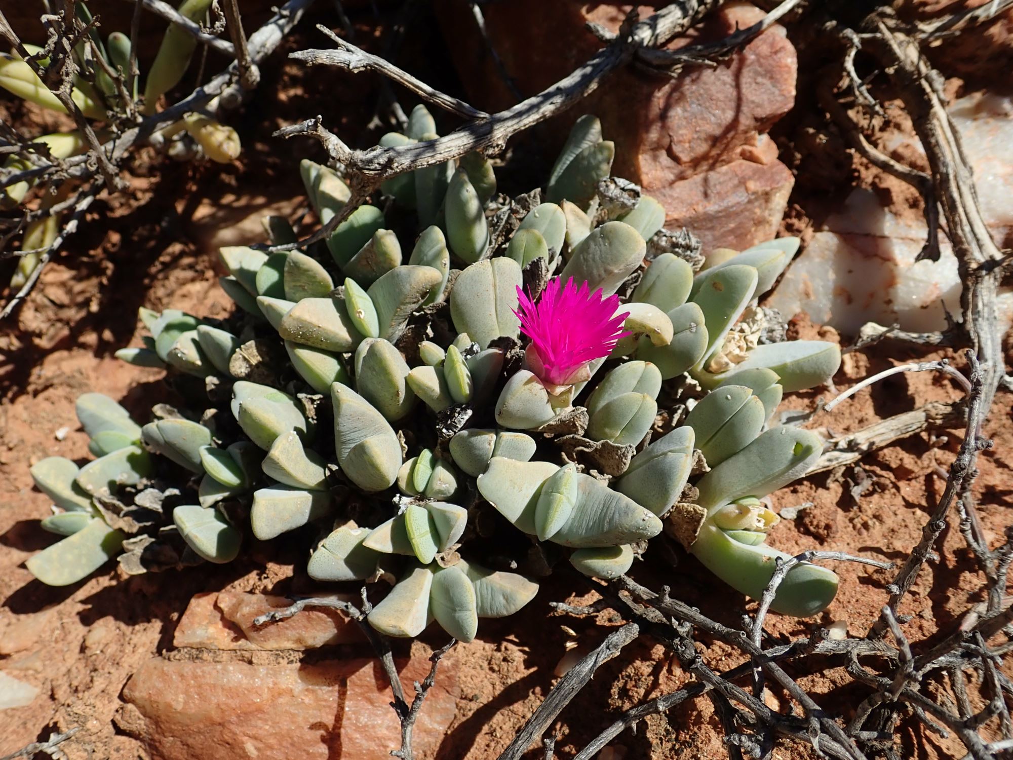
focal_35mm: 30
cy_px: 380
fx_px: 878
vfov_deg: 46.8
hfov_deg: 60.0
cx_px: 506
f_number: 9
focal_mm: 5.5
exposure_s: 1/125
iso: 100
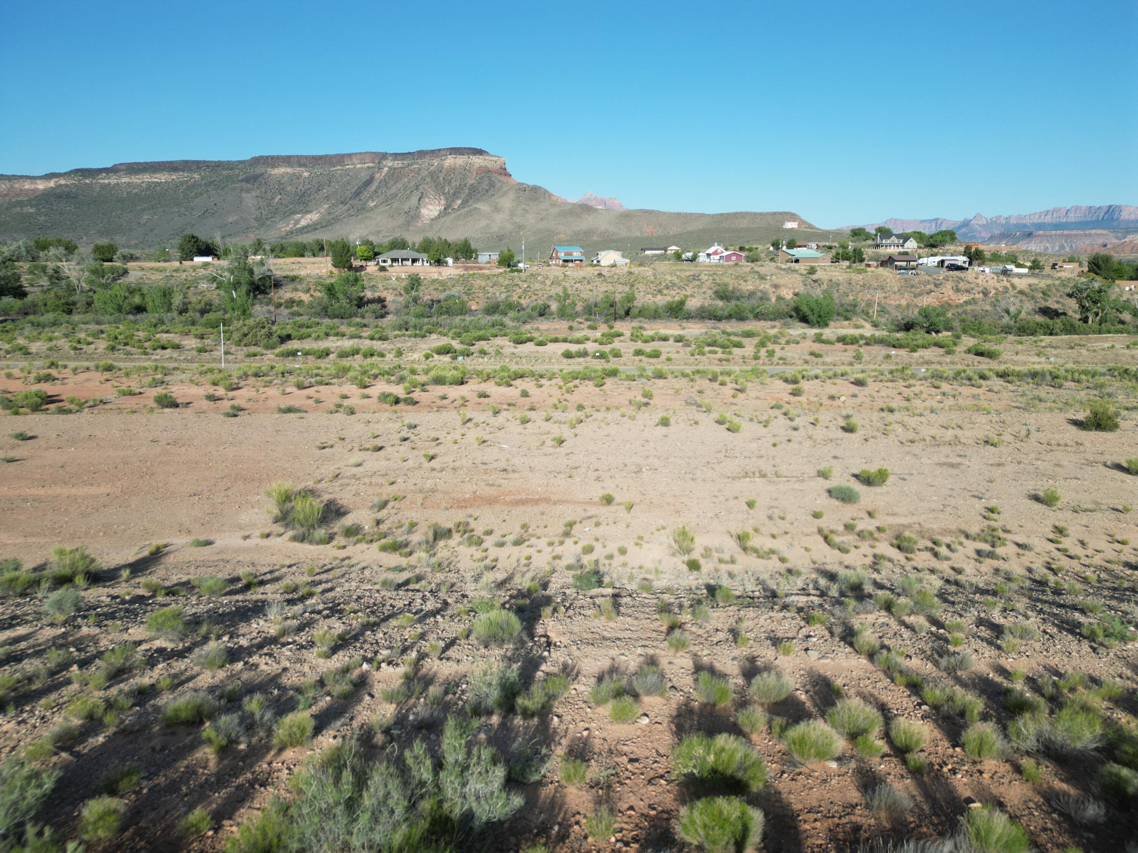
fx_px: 789
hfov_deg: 71.6
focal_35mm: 24
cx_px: 569
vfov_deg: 56.8
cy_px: 426
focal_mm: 6.72
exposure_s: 1/2500
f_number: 1.7
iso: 100
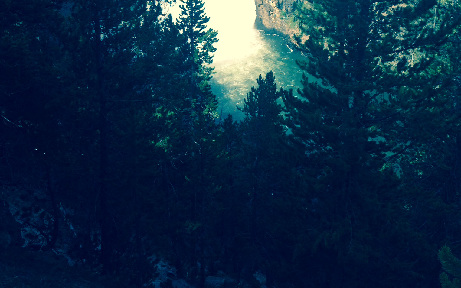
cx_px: 232
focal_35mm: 47
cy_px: 71
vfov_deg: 27.1
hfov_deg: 42.6
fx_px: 591
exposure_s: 1/471
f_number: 2.4
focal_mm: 4.12
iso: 50
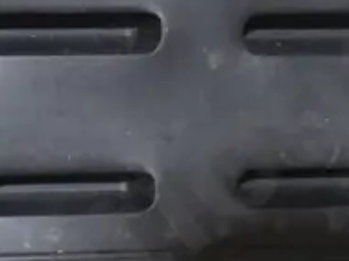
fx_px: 1530
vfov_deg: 9.6
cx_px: 13
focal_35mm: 152
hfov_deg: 12.9
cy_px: 337
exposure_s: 1/60
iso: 1250
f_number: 3.5
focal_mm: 14
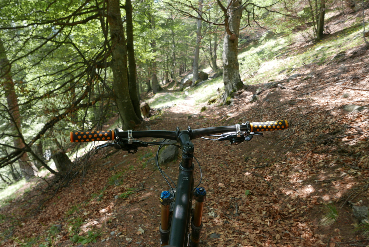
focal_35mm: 24
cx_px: 184
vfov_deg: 53.2
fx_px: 246
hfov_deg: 73.7
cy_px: 124
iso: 200
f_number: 4
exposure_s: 1/125
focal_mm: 10.9
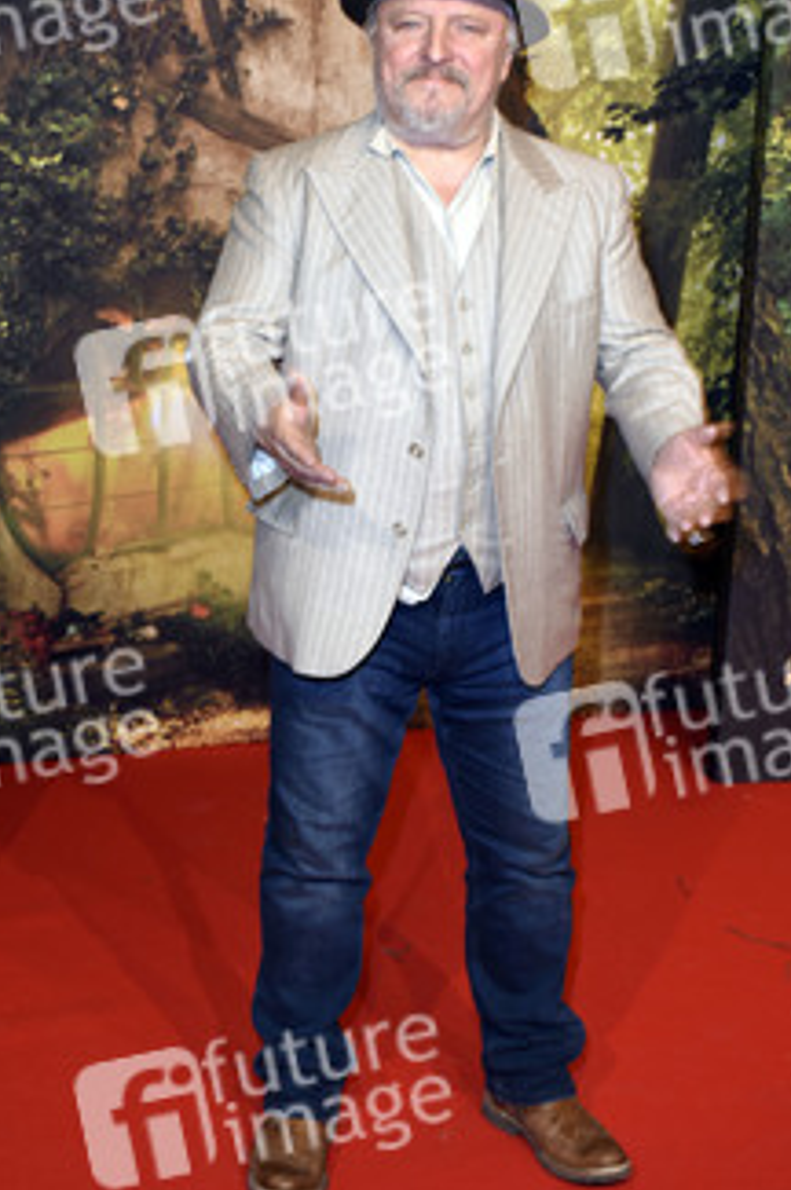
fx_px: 1949
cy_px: 553
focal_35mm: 59
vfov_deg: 34.0
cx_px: 370
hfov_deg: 22.9
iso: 400
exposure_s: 1/60
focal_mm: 32
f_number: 6.3
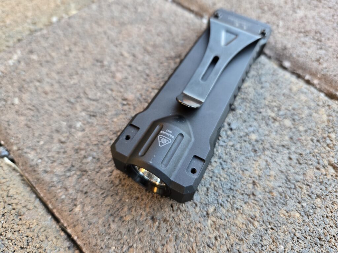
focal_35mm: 23
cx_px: 169
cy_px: 126
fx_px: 225
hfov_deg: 73.9
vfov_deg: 58.9
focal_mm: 5.4
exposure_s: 1/120
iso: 320
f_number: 1.8
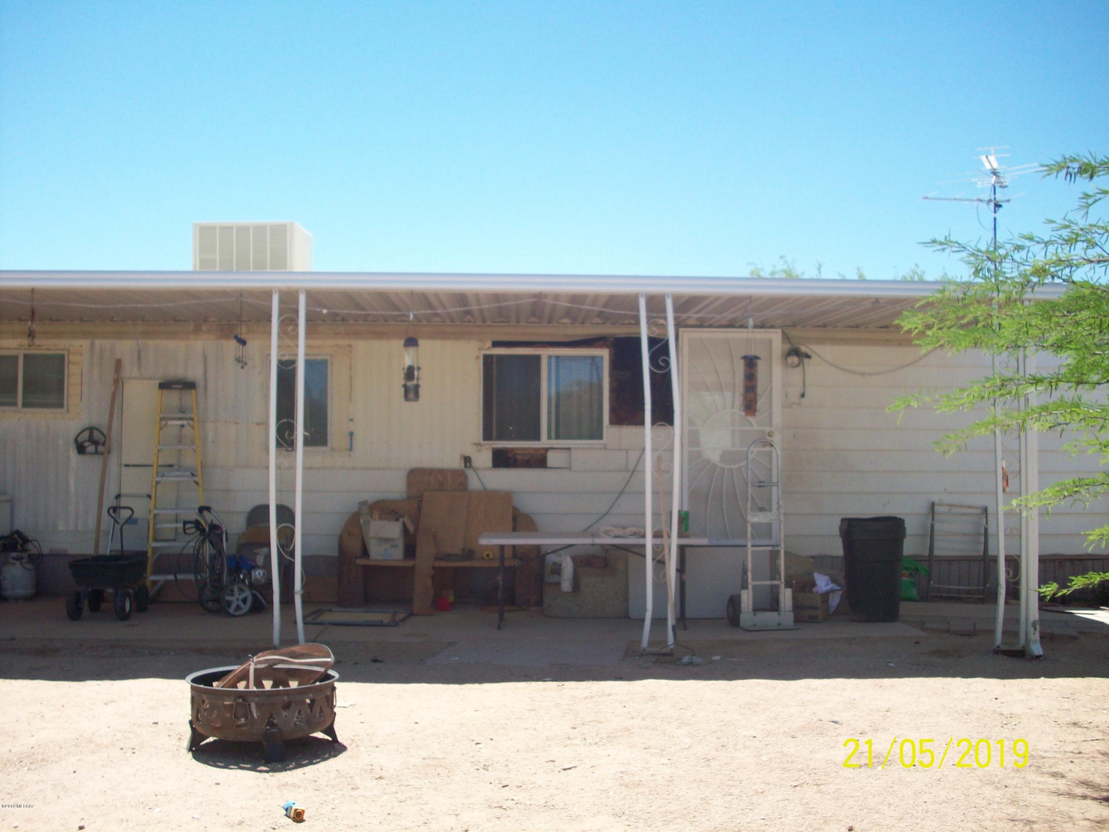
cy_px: 416
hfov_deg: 50.1
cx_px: 554
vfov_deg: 38.7
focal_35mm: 37
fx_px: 1185
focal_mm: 6.2
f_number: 5.6
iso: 80
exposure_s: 1/218
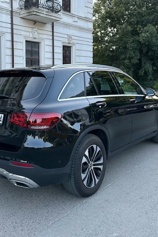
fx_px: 231
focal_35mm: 35
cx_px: 59
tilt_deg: -1.0
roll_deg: -1.2
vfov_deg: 53.3
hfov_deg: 37.6
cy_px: 77
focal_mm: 6.86
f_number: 1.78
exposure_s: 1/279
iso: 80
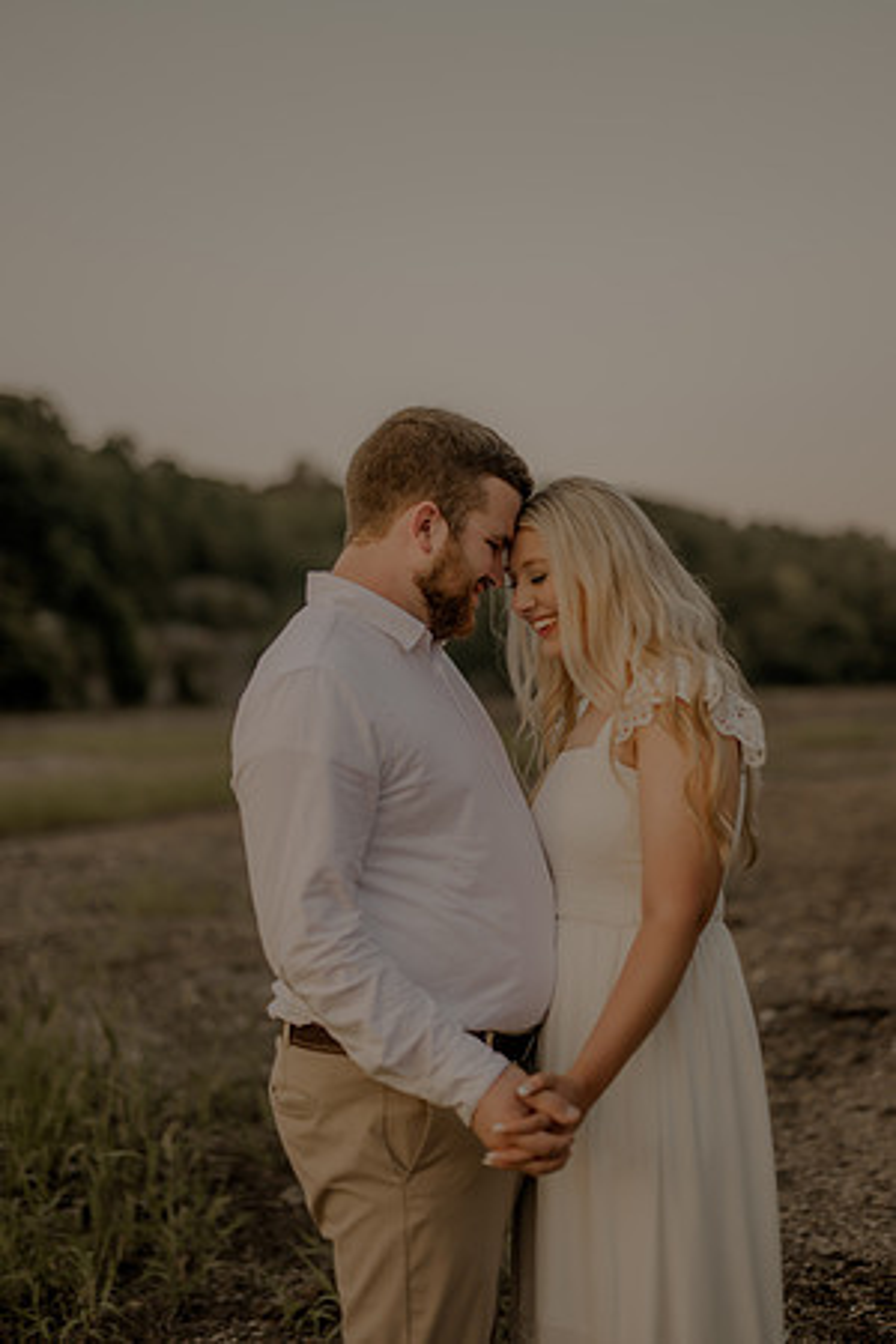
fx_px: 1867
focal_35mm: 50
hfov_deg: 27.0
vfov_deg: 39.6
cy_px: 672
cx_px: 448
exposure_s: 1/1000
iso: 200
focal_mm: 50
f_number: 2.2
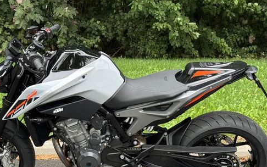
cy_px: 121
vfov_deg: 19.3
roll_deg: -1.1
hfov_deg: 30.5
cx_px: 107
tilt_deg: -14.5
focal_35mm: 67
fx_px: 488
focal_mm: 6.76
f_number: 1.78
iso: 80
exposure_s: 1/121
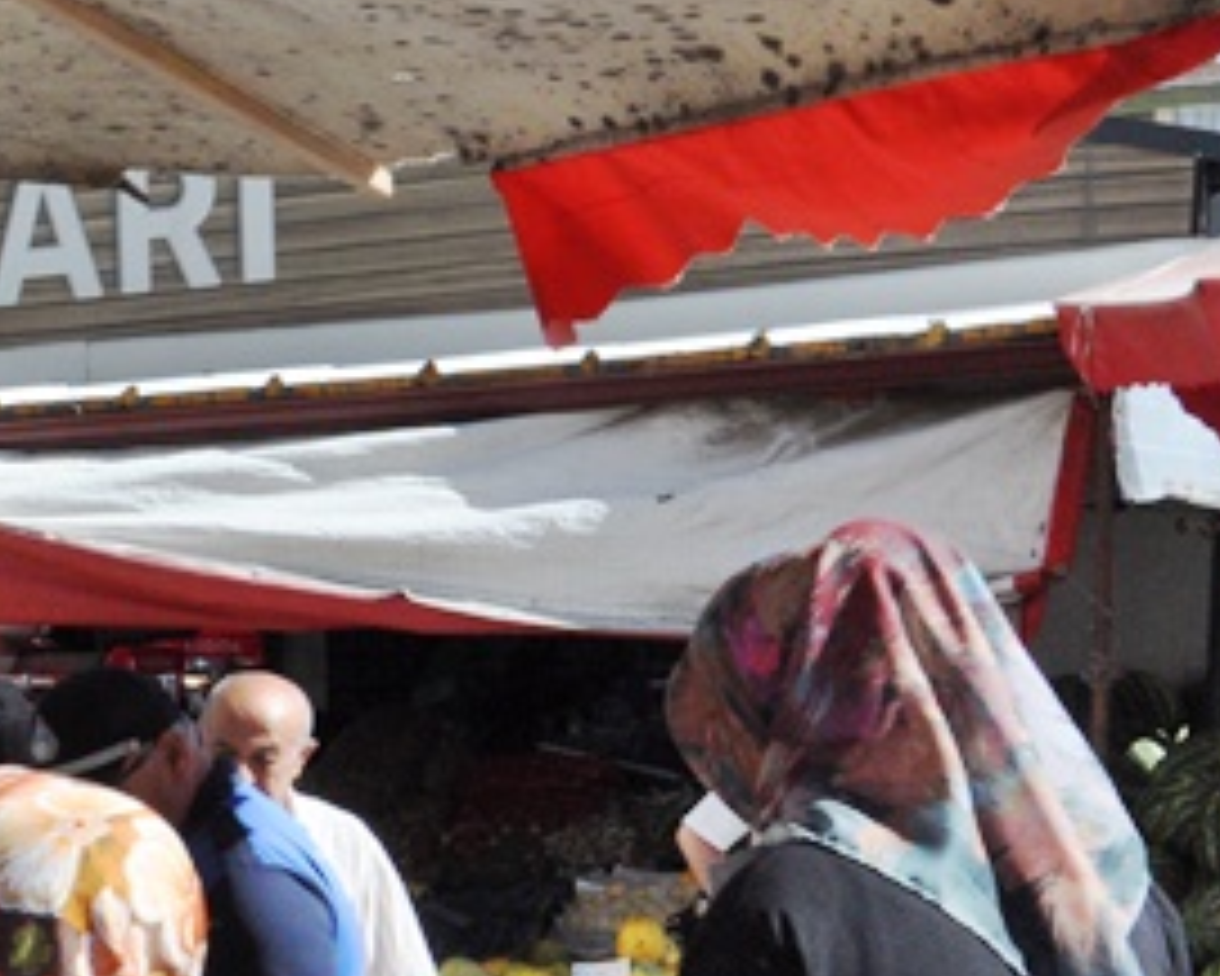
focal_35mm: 109
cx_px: -239
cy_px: 848
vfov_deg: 14.0
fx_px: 3937
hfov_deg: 16.9
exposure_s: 1/1000
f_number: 16
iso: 2000
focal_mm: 30
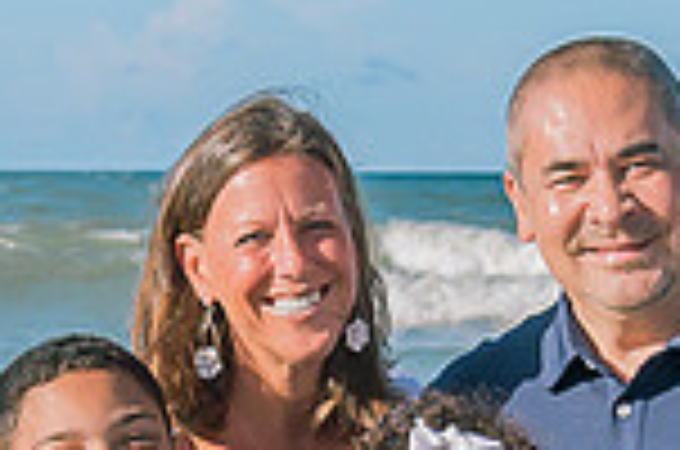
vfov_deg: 5.5
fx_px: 4675
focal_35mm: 248
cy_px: 376
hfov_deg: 8.3
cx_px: 98
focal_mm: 28
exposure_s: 1/1250
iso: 320
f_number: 4
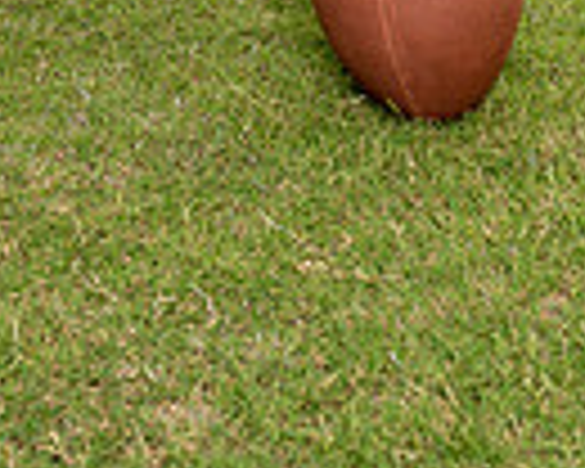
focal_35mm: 123
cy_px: -531
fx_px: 2130
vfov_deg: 11.1
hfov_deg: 15.5
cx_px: 81
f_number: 5.6
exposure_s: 1/250
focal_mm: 38
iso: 200
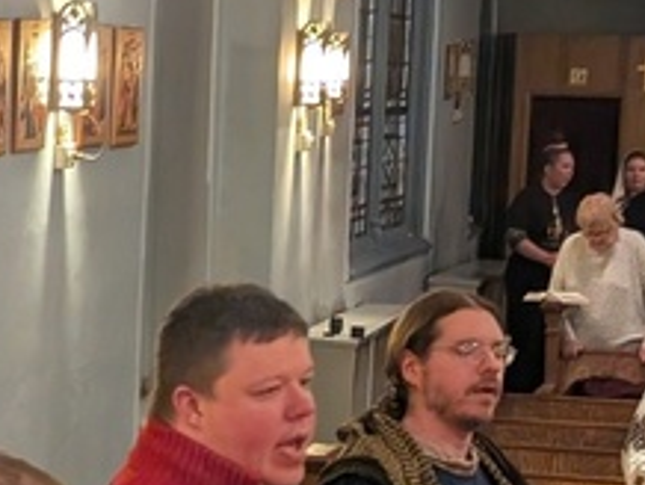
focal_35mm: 147
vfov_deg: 10.1
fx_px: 2742
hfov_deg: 13.3
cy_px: 429
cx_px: 22
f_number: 1.68
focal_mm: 6.9
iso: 161
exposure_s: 1/20.8
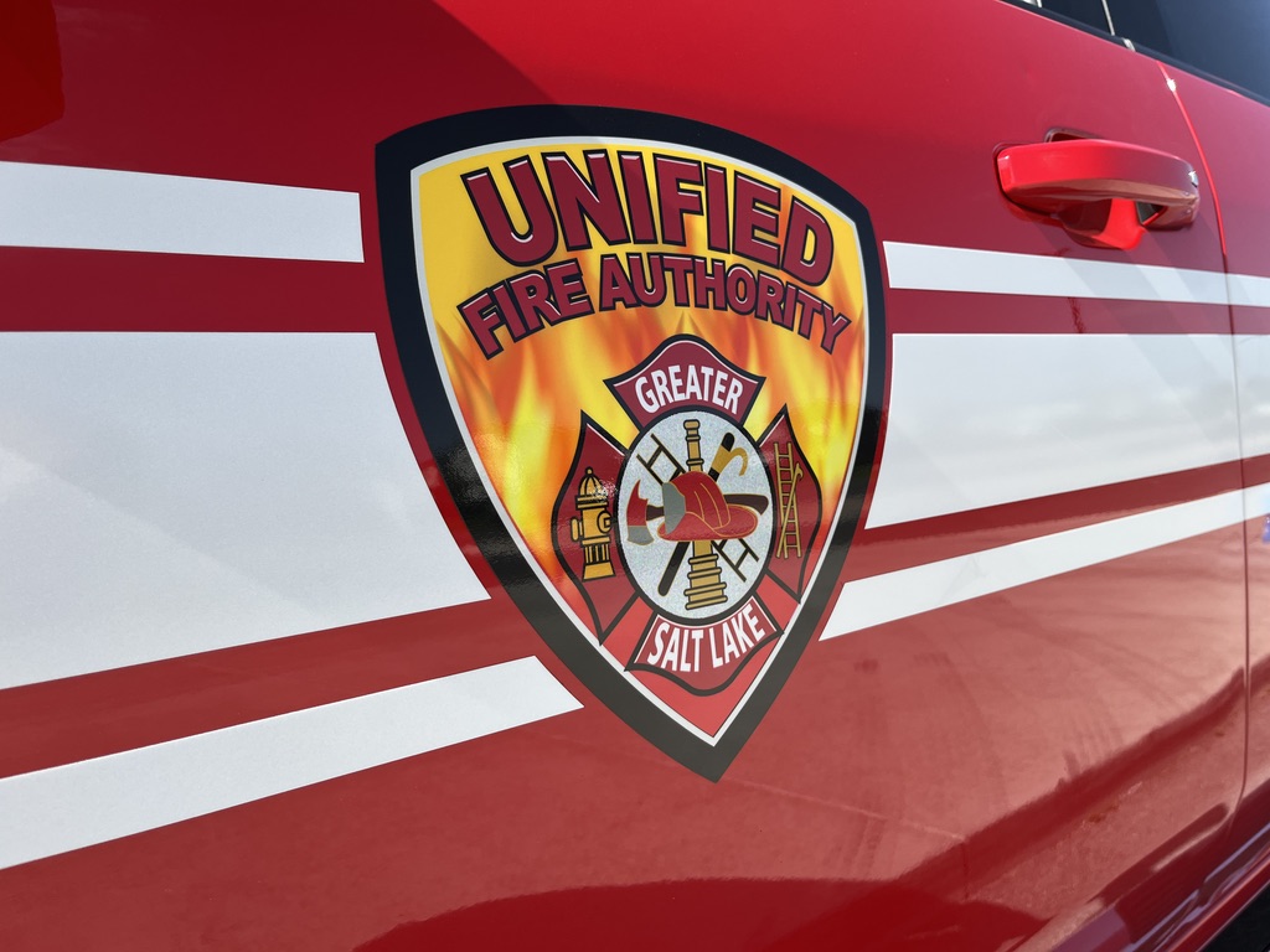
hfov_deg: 67.3
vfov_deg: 53.1
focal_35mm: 26
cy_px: 476
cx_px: 635
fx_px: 954
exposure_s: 1/1992
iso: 50
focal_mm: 5.1
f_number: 1.6
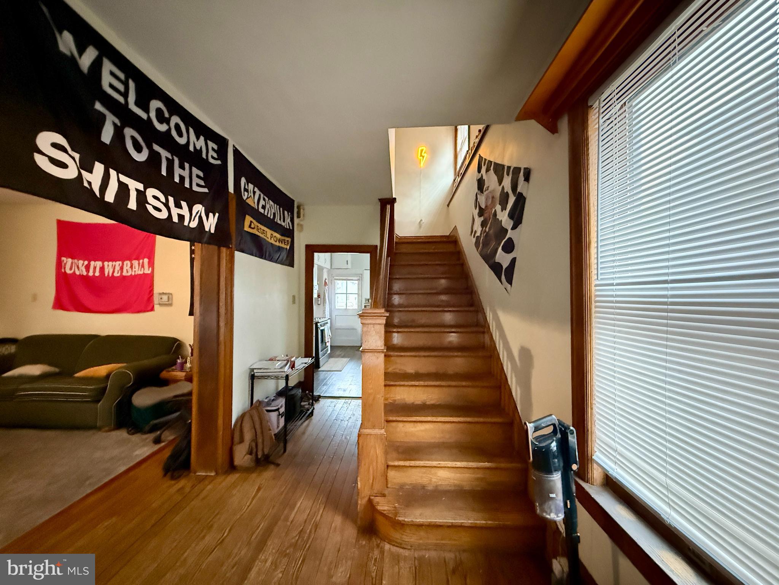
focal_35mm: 14
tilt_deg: +1.1
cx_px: 390
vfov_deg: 85.7
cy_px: 292
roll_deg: +0.1
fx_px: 315
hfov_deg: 102.1
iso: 1600
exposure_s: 1/40
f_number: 2.2
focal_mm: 2.22
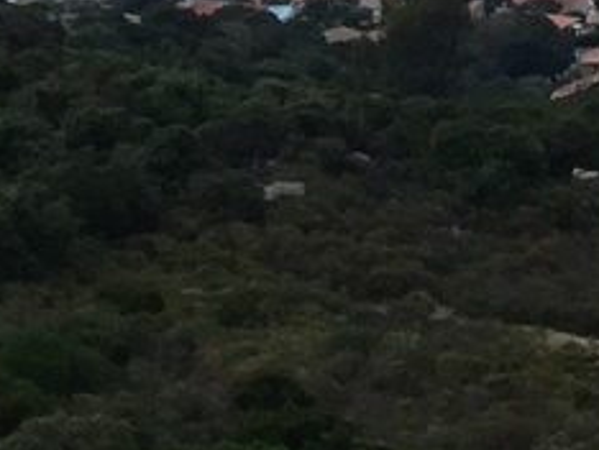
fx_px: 3430
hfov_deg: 8.6
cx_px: 1656
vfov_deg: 6.8
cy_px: -854
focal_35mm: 198
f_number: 2.2
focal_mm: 4.15
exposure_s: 1/898
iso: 32
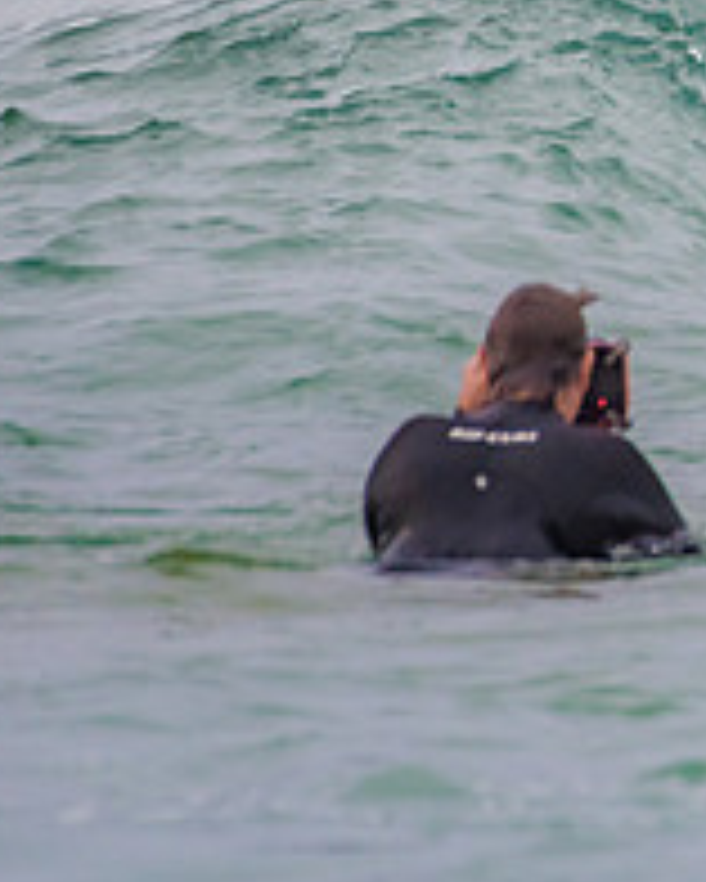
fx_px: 44341
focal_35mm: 1699
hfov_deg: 0.9
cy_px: 141
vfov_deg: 1.1
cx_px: 1549
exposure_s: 1/800
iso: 360
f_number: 5.6
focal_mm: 500
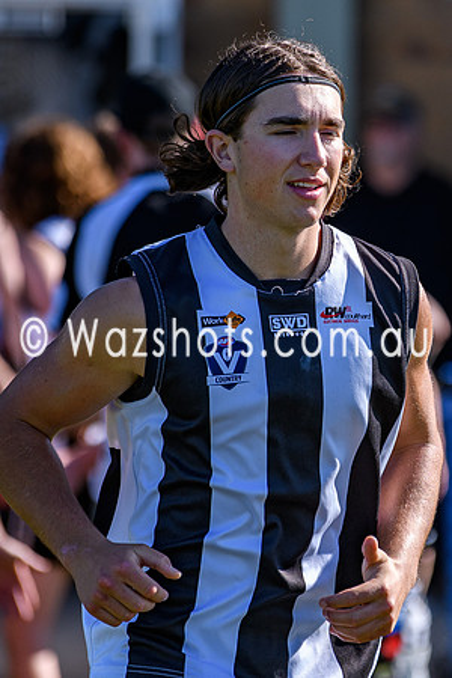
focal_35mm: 475
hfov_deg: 2.9
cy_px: 267
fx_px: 8938
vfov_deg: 4.3
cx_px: 426
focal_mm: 170
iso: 280
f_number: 2.8
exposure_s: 1/3200
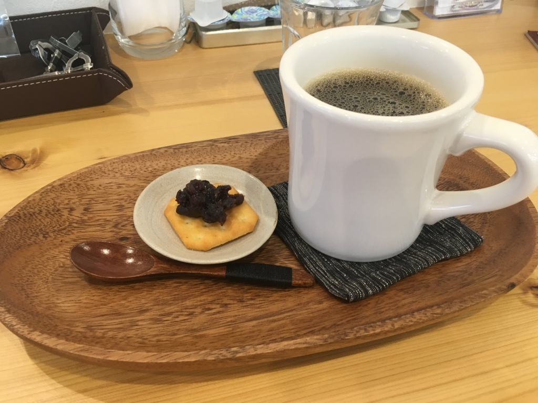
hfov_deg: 61.7
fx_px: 451
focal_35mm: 29
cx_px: 269
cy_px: 202
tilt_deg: -42.6
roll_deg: -1.2
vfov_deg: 48.2
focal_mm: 4.15
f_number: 2.2
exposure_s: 1/30
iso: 80
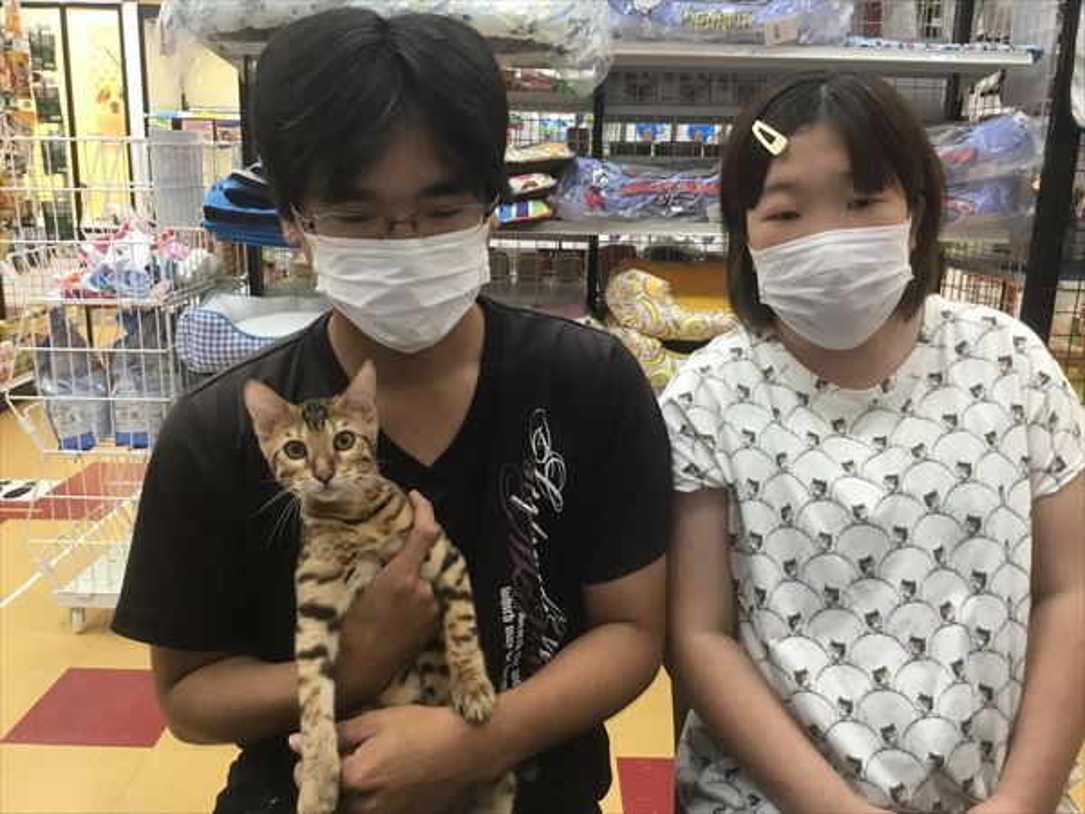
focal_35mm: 31
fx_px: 972
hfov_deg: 58.4
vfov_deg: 45.4
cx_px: 542
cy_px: 407
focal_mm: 3.3
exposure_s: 1/30
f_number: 2.4
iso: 64
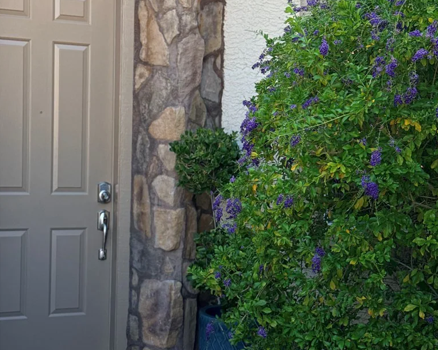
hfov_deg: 30.0
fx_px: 816
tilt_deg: -2.3
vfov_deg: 24.2
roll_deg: -1.2
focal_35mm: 63
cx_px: 220
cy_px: 189
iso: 64
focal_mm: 6.76
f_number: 1.78
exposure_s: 1/641
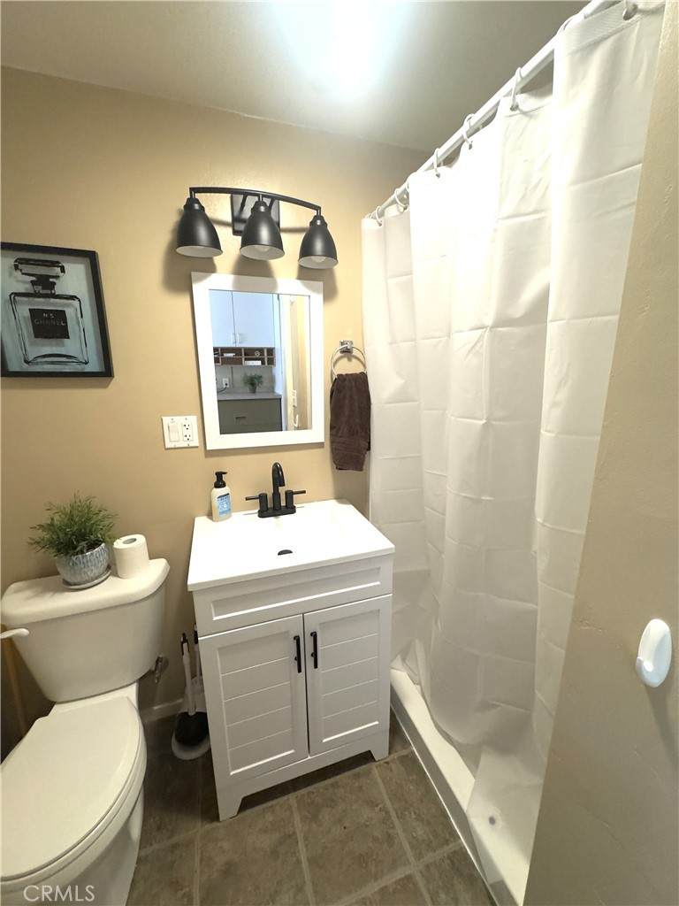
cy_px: 453
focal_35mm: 14
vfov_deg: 102.1
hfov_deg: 85.7
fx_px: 366
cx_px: 340
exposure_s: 1/60
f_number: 2.2
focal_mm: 2.22
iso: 400
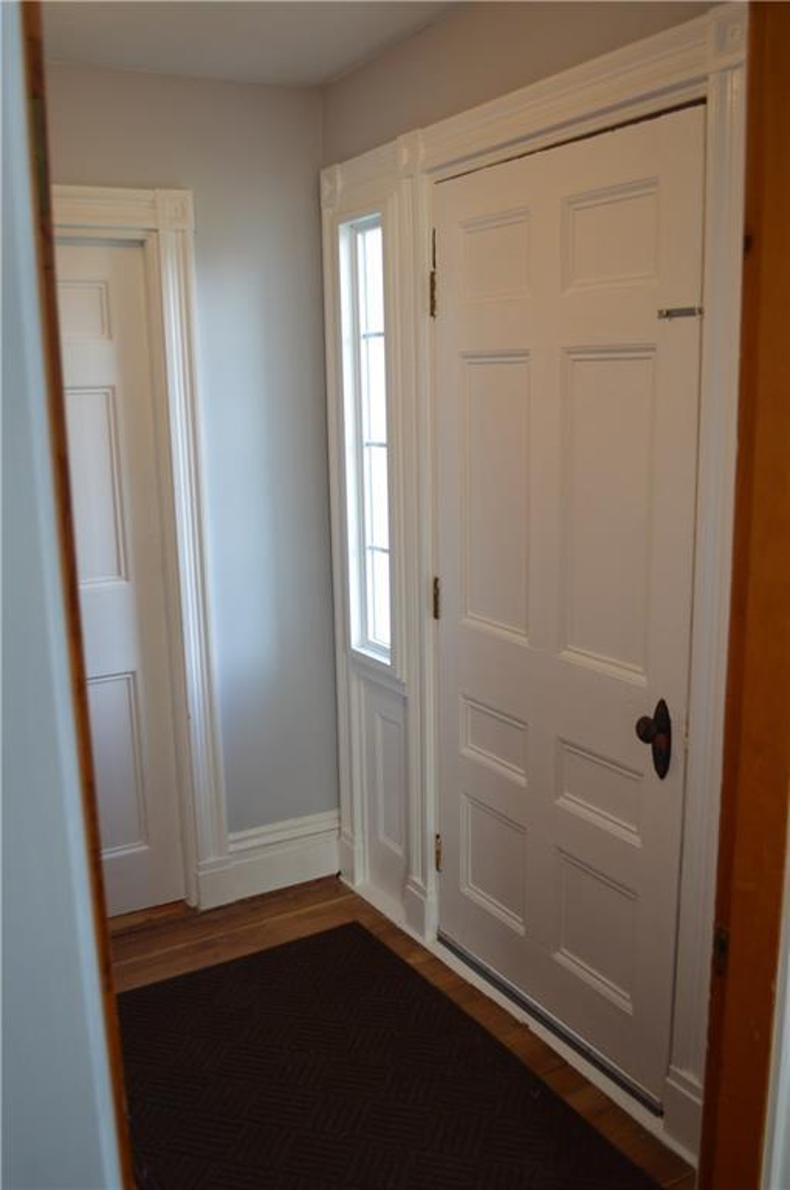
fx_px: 990
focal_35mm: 30
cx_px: 395
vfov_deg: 62.0
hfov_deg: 43.5
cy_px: 595
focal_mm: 20
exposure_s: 1/50
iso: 400
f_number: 3.8
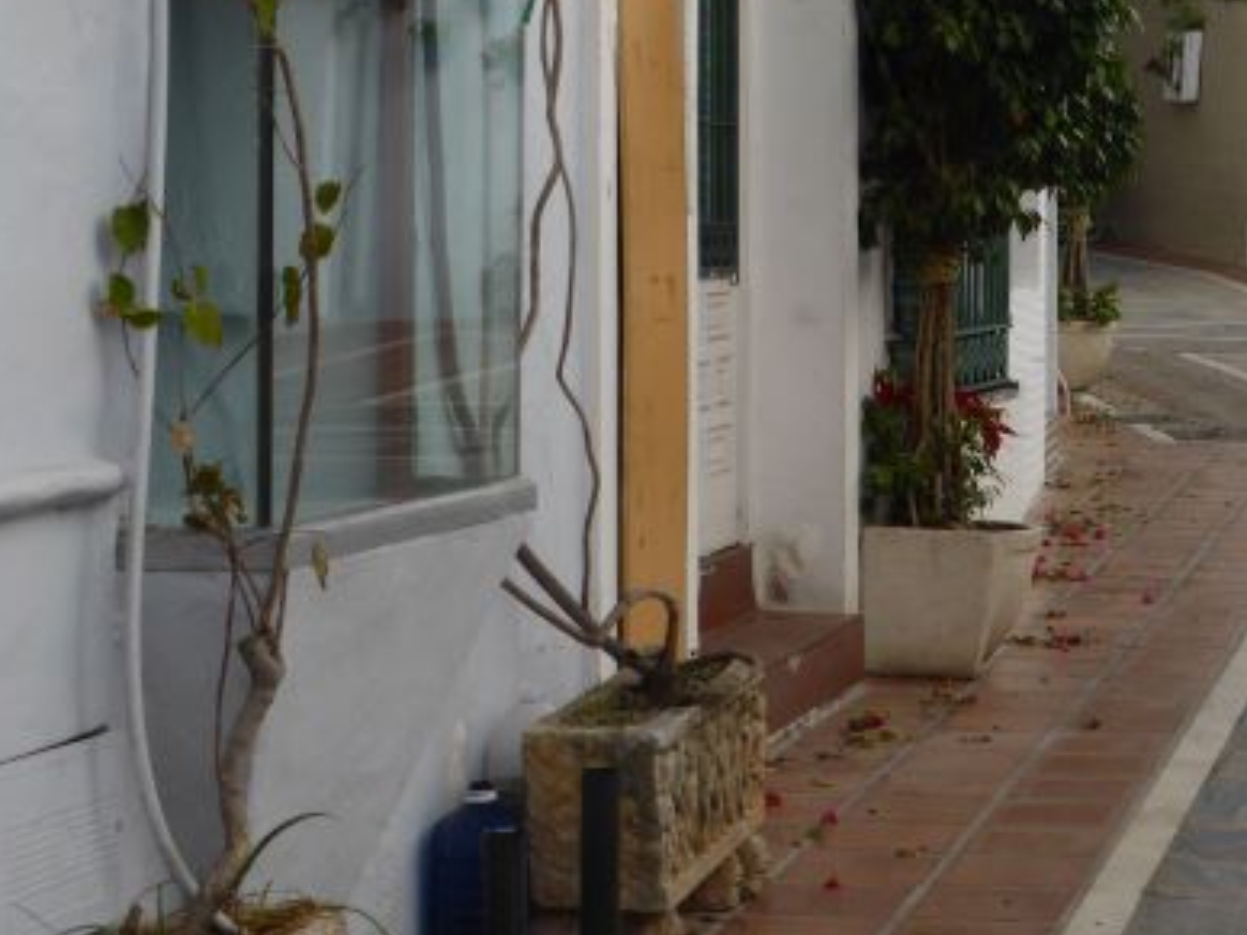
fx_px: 3638
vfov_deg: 14.6
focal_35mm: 101
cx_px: 1147
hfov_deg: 19.1
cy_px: 202
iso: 100
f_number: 4.2
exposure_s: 1/500
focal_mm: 8.5
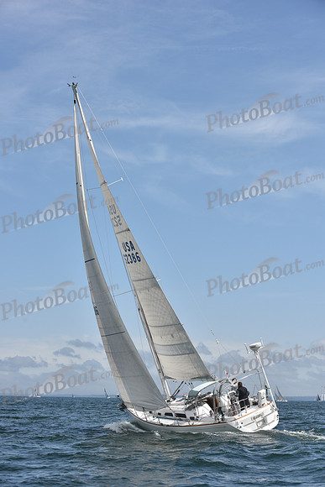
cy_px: 244
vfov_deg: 28.8
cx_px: 162
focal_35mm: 70
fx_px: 947
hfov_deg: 19.5
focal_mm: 70
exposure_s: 1/1250
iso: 200
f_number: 7.1
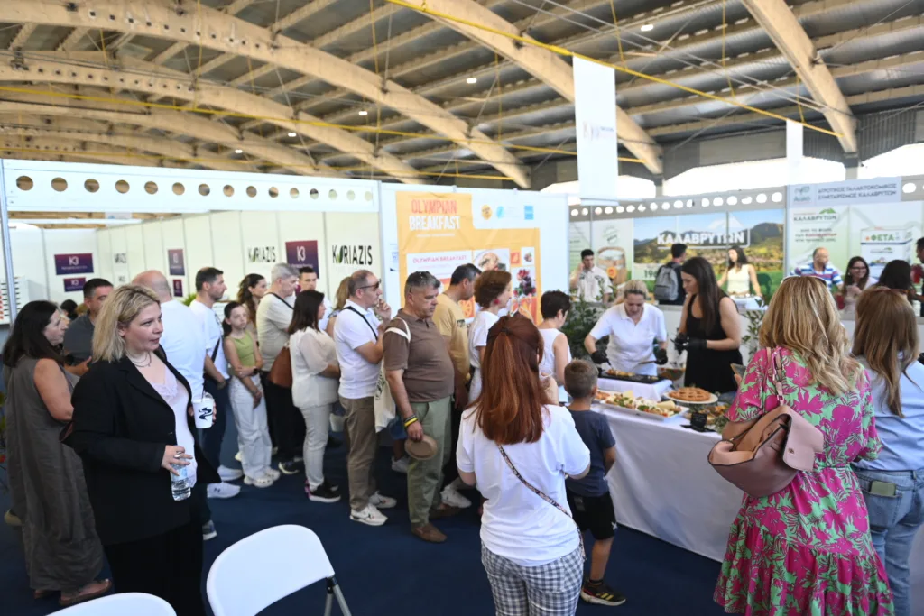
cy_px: 308
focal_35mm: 24
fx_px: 616
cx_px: 462
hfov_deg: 73.7
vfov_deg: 53.1
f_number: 3.2
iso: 800
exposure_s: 1/500
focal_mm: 24
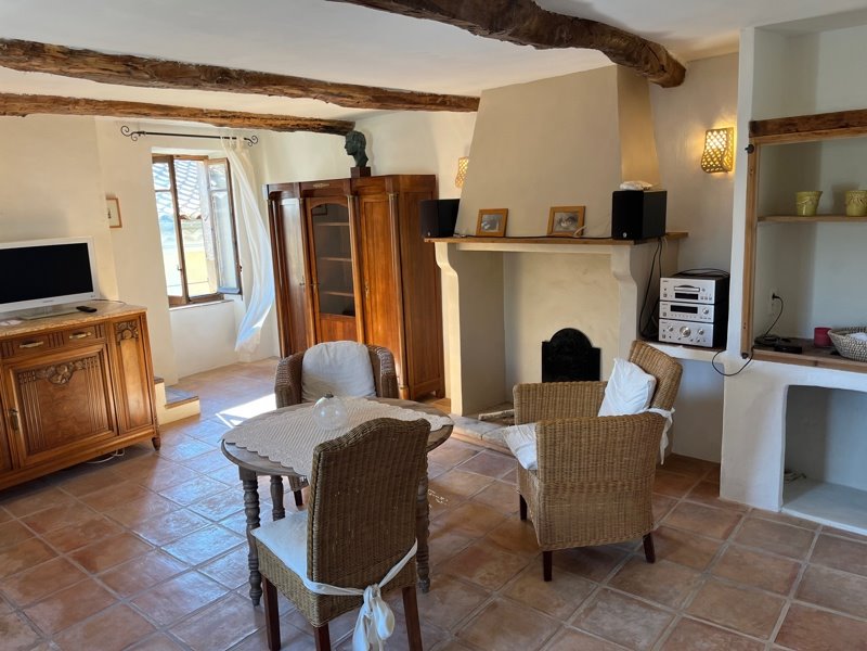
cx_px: 434
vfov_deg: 53.1
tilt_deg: -12.6
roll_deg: +2.0
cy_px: 326
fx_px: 651
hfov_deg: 67.3
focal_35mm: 26
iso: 64
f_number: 1.6
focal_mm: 5.1
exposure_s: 1/100
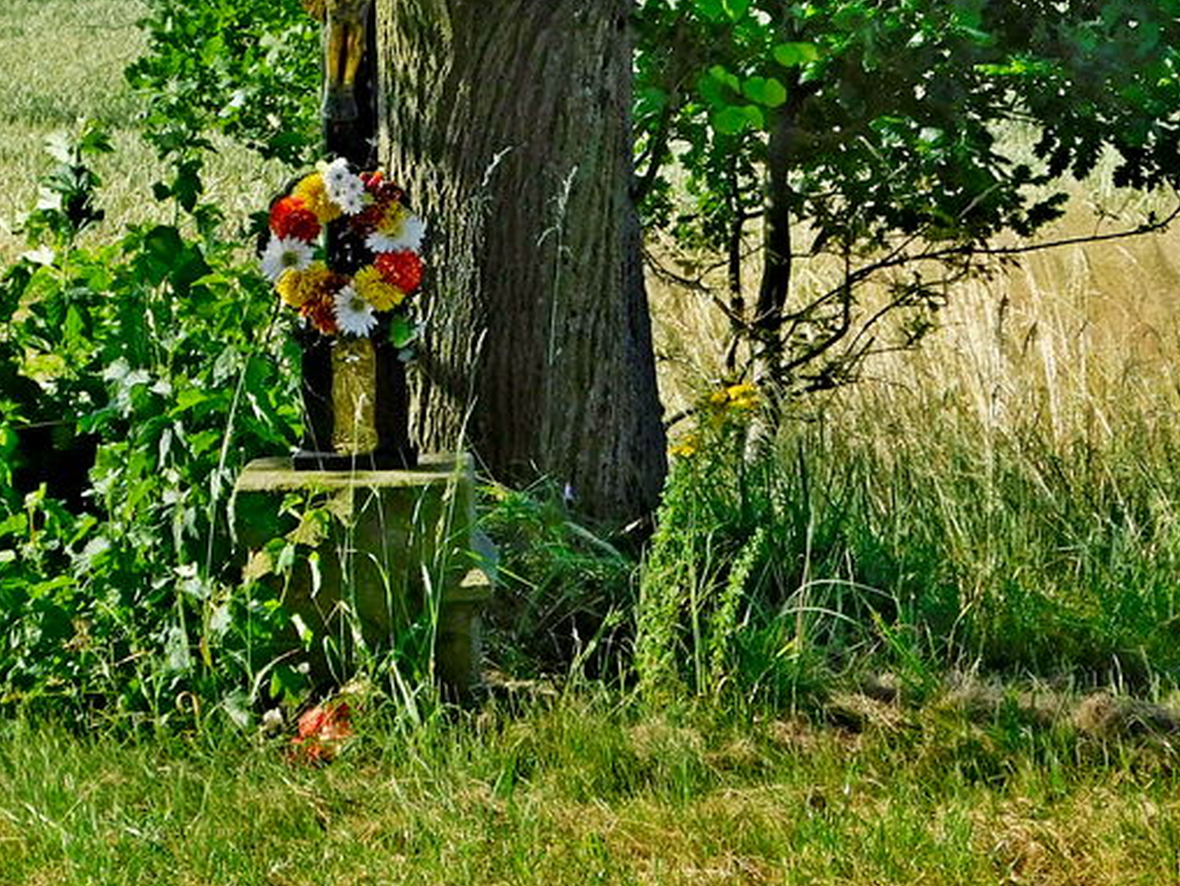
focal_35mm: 139
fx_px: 4739
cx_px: 378
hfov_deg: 14.2
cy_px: 139
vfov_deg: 10.6
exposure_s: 1/500
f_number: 4
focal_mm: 10.4
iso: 125
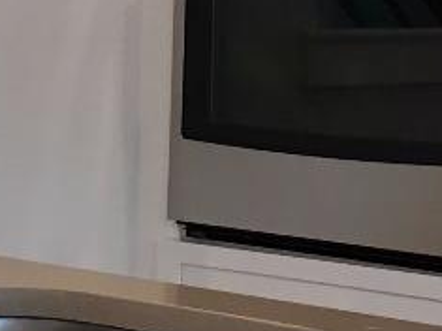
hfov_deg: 11.0
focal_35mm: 178
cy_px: -47
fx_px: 2272
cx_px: 489
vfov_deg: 8.3
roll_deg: -0.3
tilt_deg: +2.3
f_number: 2.2
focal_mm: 4.15
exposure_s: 1/30
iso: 50
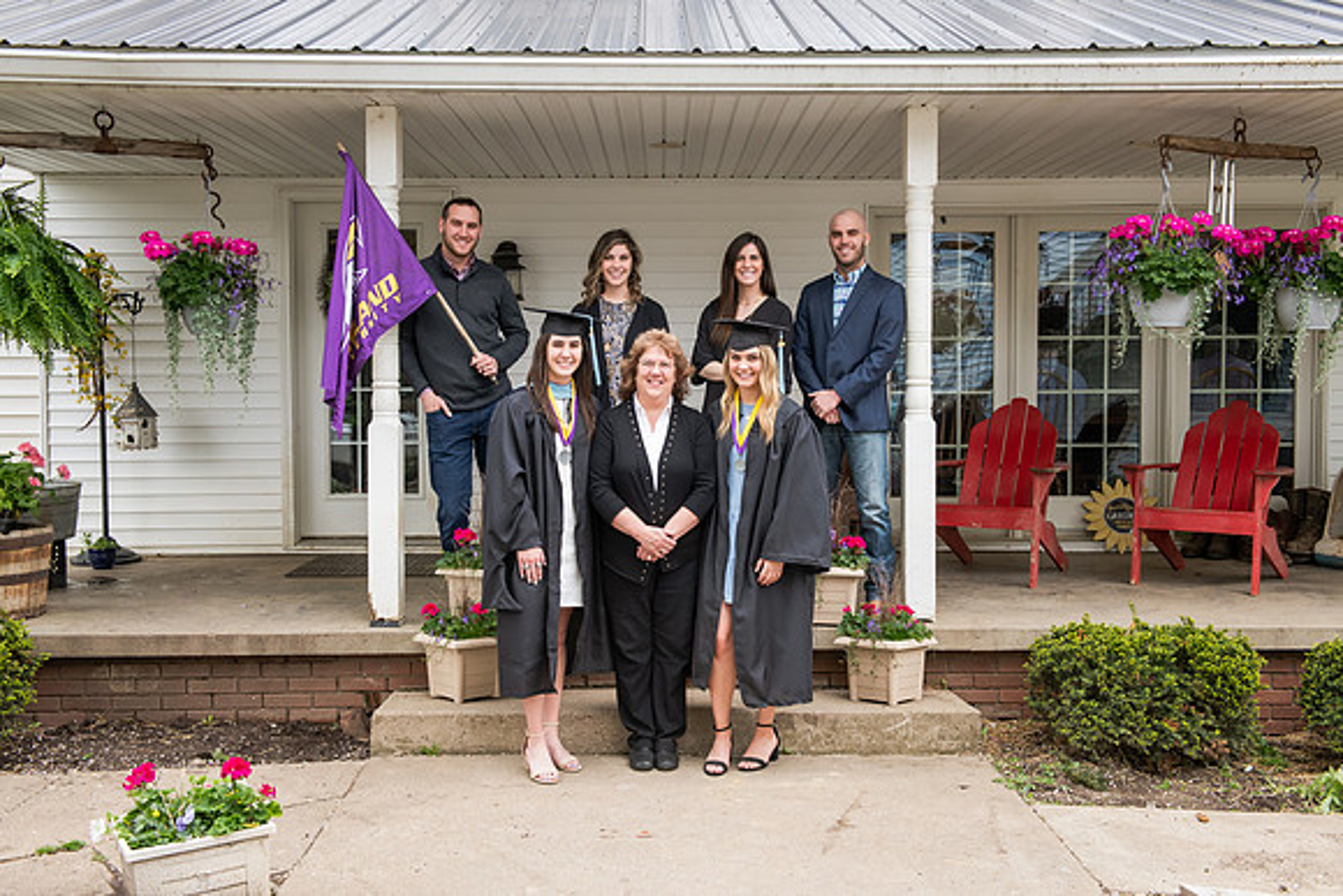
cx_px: 672
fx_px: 1493
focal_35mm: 40
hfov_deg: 48.4
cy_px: 448
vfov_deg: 33.4
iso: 500
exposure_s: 1/250
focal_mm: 40
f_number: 7.1
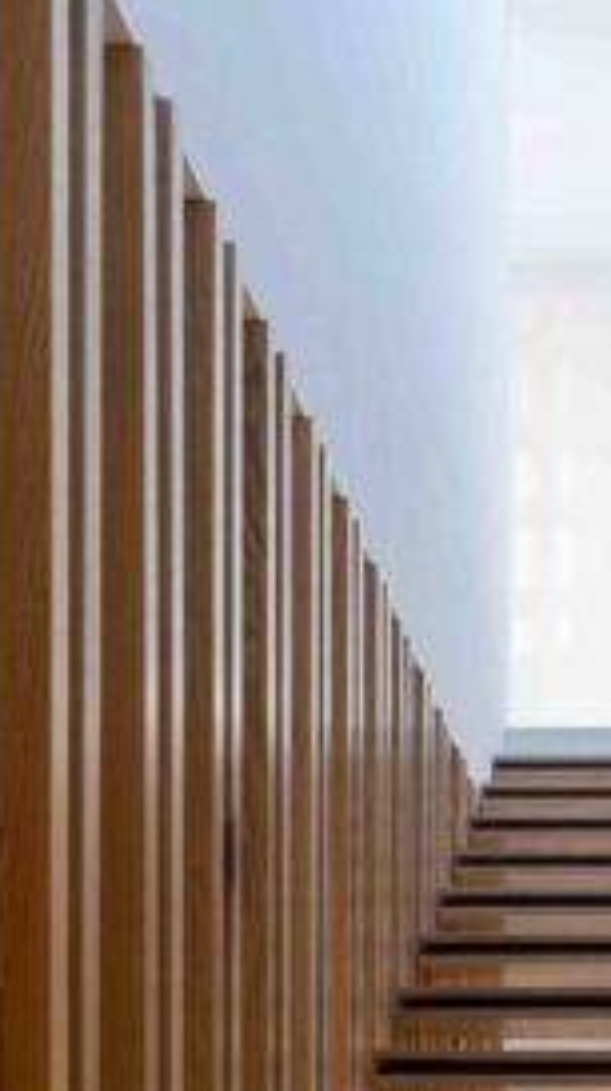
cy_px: 1467
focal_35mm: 59
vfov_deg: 28.3
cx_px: 713
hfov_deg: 19.3
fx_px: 1704
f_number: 4.5
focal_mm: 10
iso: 100
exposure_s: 1/5
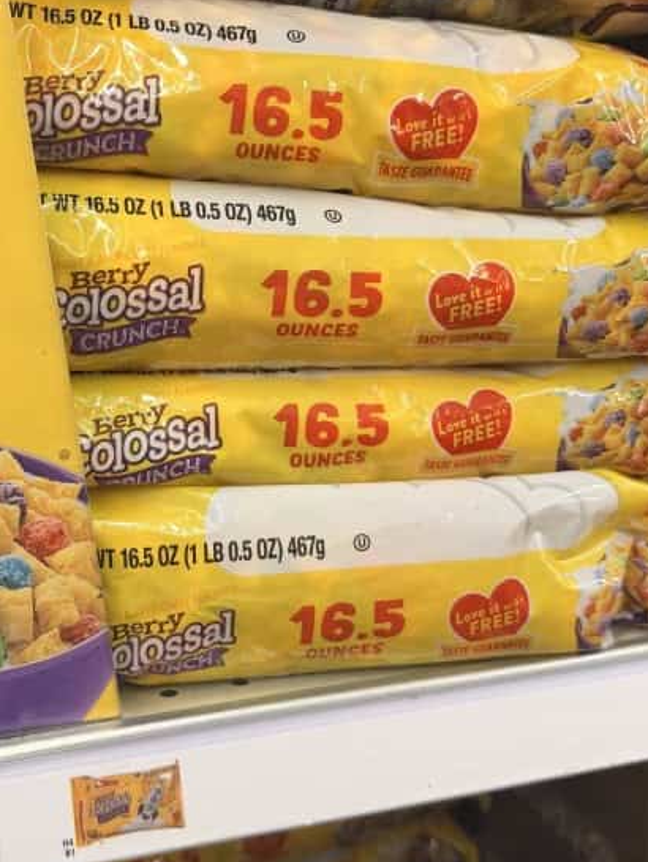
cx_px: 175
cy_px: 371
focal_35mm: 45
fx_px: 1122
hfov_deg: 31.7
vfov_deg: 42.0
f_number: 1.8
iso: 100
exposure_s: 1/63
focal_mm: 6.8
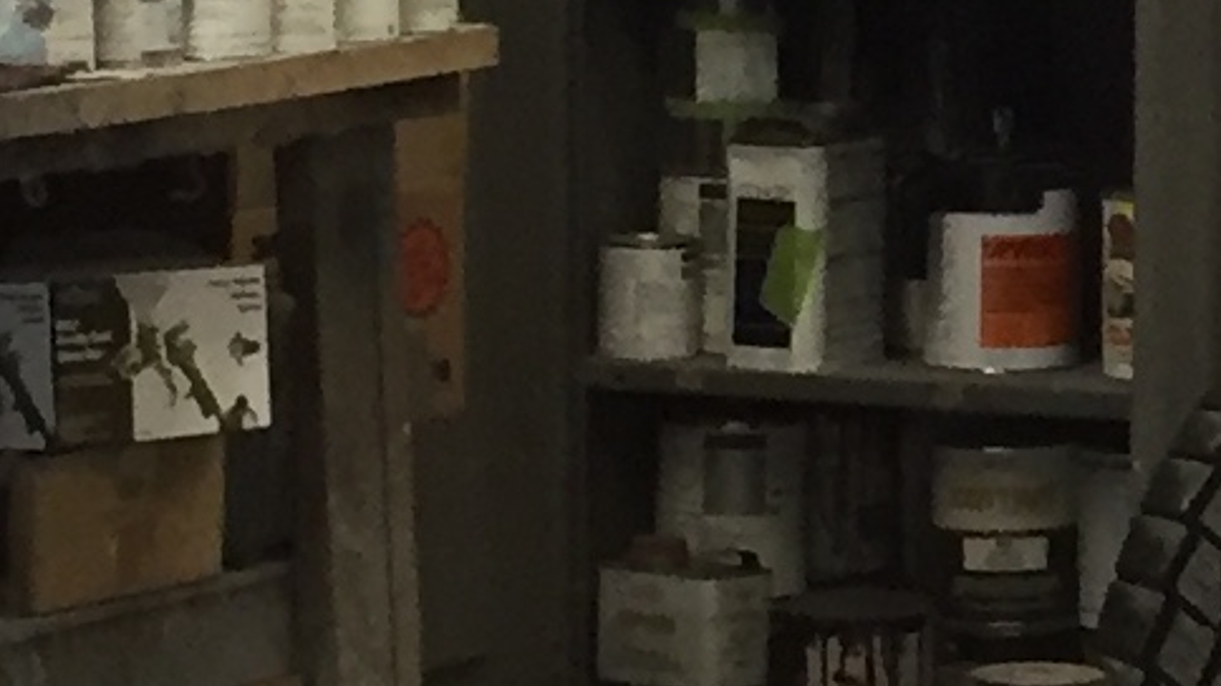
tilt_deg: -6.1
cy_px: 270
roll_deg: -0.4
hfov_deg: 9.8
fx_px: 6895
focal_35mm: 213
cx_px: 1816
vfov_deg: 5.7
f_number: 2.2
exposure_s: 1/30
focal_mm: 4.15
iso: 100
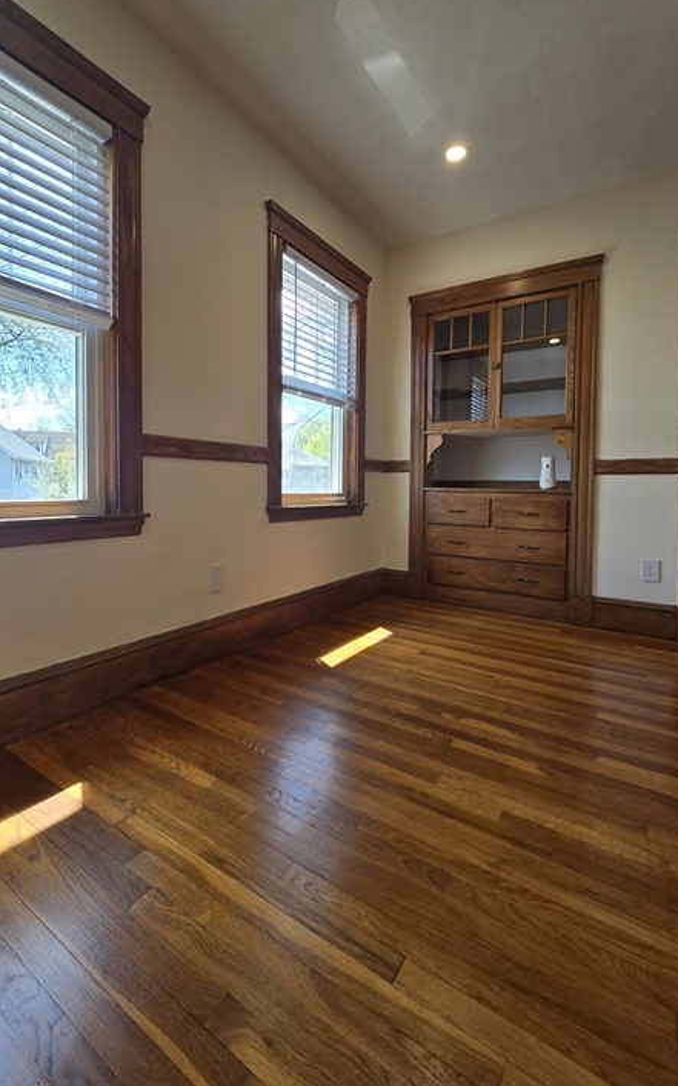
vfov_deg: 101.2
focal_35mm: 15
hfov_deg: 74.4
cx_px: 294
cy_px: 497
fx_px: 444
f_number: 2.2
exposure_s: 1/128
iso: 50
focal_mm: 2.2
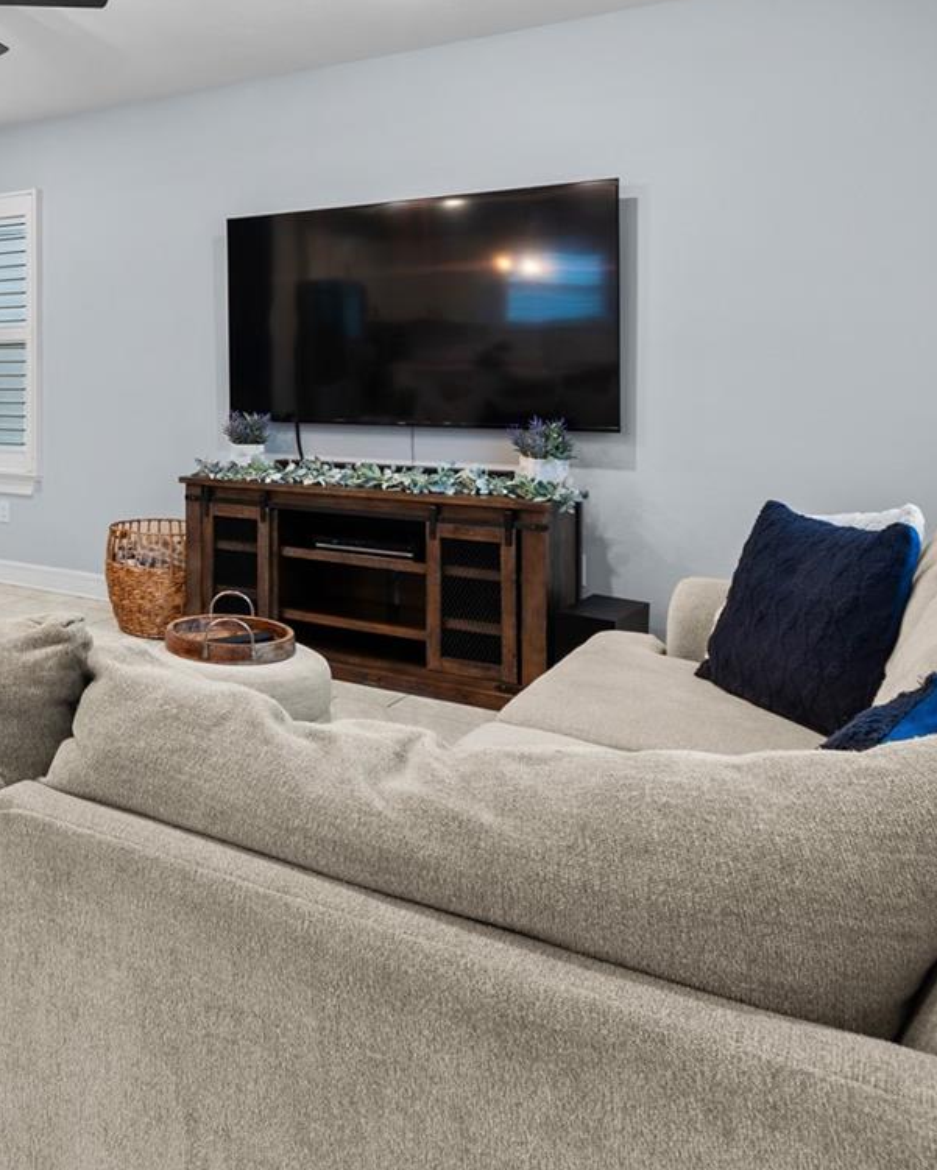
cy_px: 368
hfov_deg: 43.1
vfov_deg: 57.2
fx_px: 1040
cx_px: 44
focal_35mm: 30
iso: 100
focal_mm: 10
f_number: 7.1
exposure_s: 2
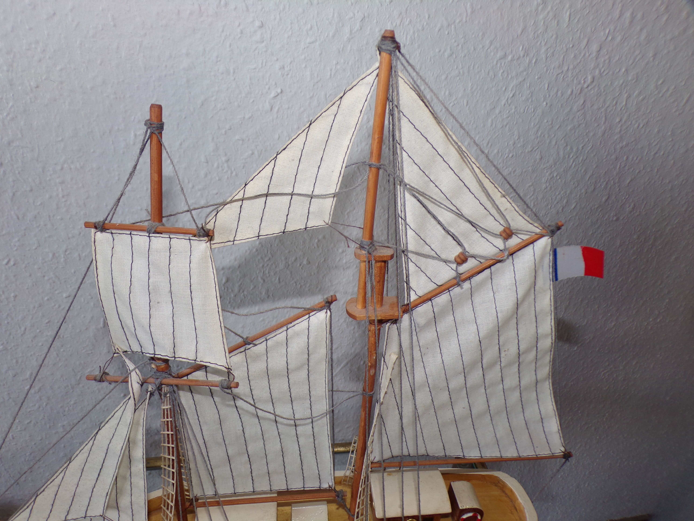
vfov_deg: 56.8
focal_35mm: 24
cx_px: 347
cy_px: 260
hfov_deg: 71.6
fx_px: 481
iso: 80
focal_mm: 4.3
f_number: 3
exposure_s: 1/34
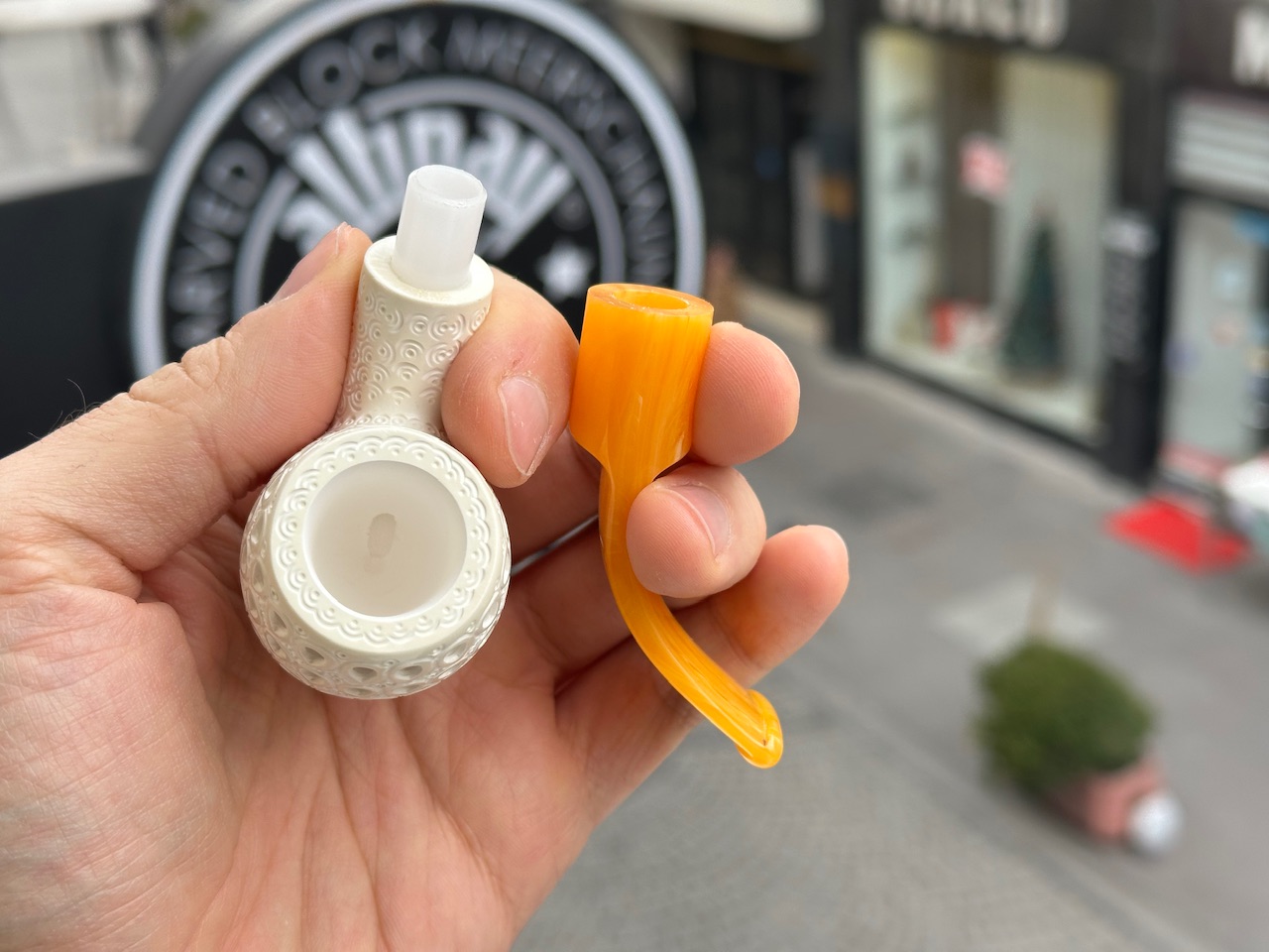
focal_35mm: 48
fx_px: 1760
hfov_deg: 39.7
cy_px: 476
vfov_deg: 30.3
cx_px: 634
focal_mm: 6.86
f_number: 1.78
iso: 50
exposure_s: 1/223
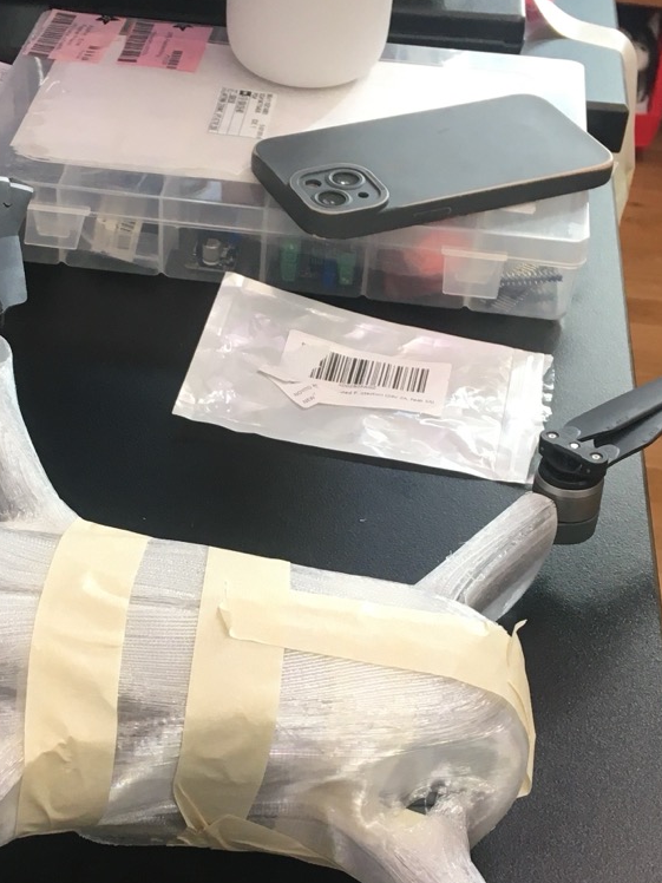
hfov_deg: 23.6
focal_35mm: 62
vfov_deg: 31.1
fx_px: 1581
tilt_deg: -43.5
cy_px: 542
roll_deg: -3.7
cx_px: 251
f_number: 2.2
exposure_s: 1/30
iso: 25
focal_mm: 4.15
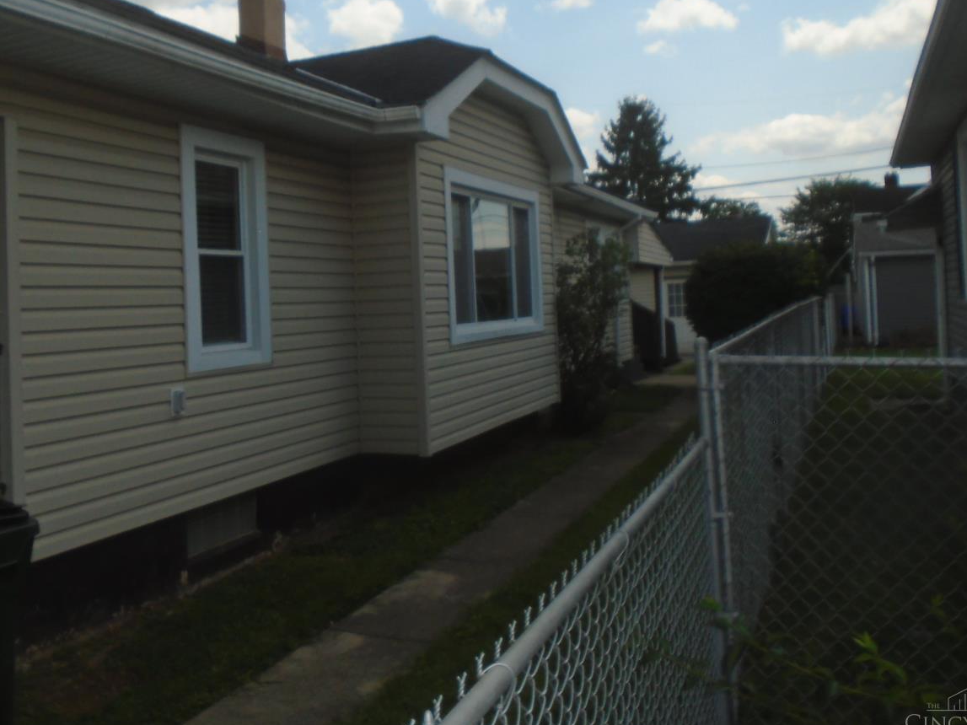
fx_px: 950
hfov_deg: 53.7
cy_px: 278
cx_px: 402
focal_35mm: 34
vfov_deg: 41.5
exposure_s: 1/1500
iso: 100
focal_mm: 4.6
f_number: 3.2
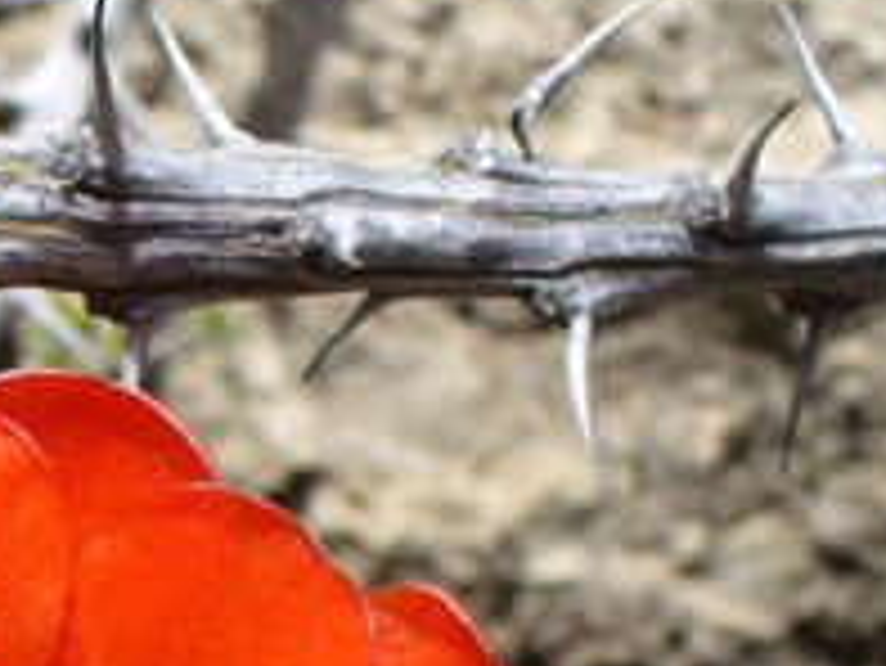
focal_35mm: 120
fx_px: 3073
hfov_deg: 15.9
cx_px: -135
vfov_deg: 12.2
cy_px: 724
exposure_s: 1/250
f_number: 5.6
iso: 80
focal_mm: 6.1
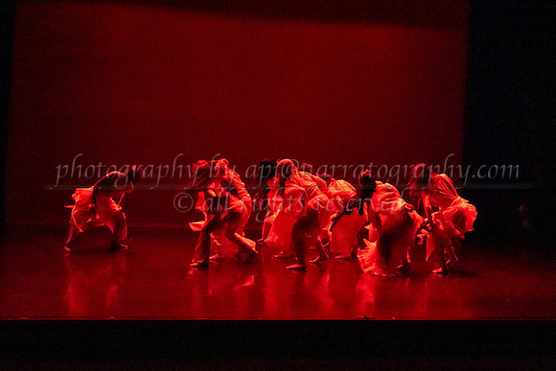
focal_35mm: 50
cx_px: 315
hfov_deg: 39.7
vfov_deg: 27.1
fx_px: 769
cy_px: 183
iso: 6400
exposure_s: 1/400
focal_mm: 39
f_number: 2.8
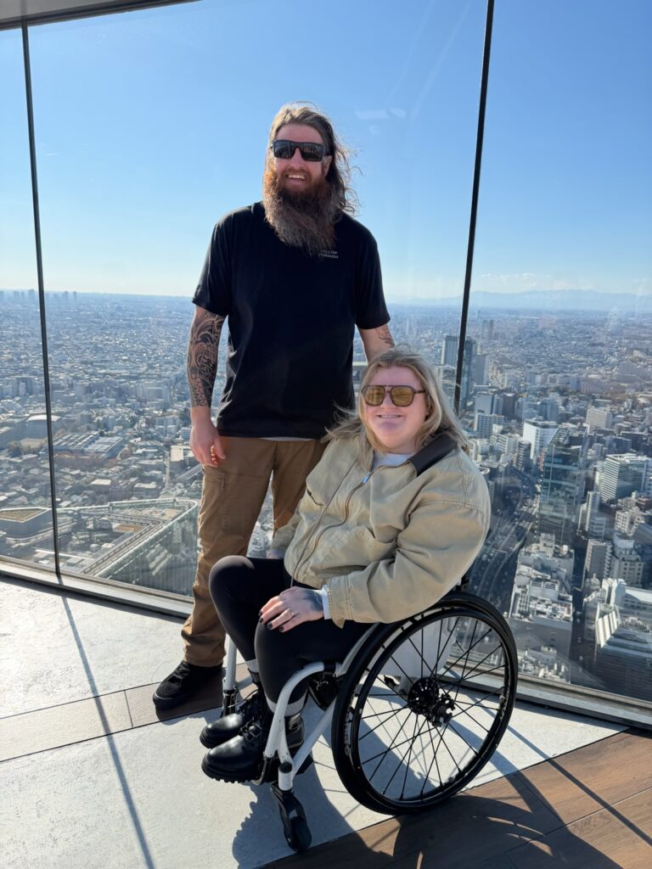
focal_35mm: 24
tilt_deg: -11.5
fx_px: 603
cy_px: 434
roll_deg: -1.6
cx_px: 326
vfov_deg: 71.6
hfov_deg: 56.8
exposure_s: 1/5714
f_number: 1.78
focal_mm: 6.76
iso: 100
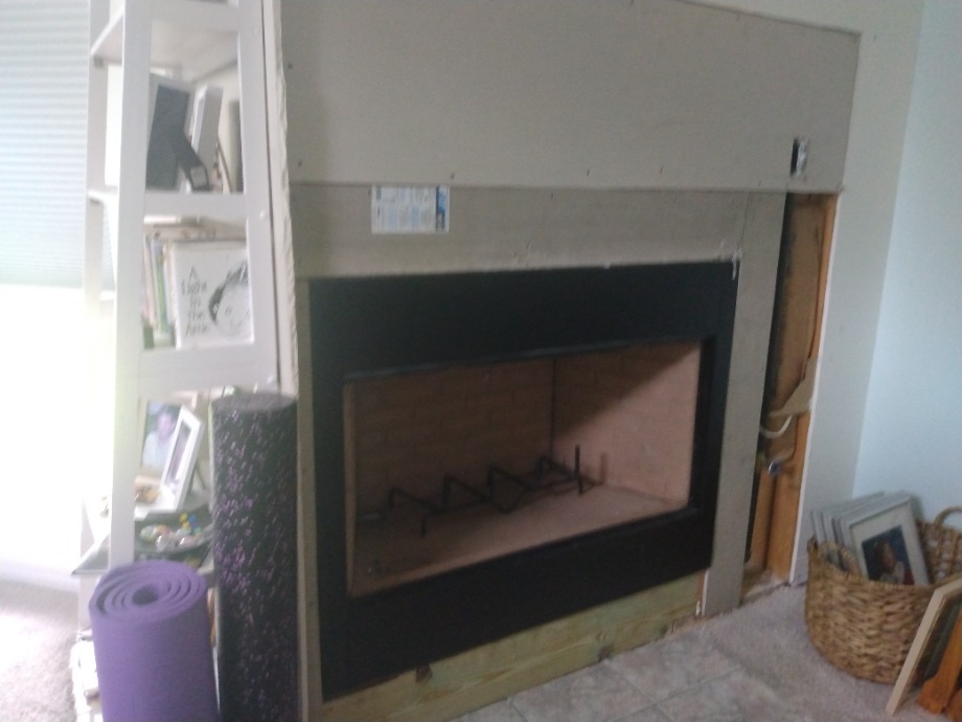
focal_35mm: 20
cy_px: 361
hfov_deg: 81.7
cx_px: 481
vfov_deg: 66.0
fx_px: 556
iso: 697
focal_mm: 3.54
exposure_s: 1/30
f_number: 2
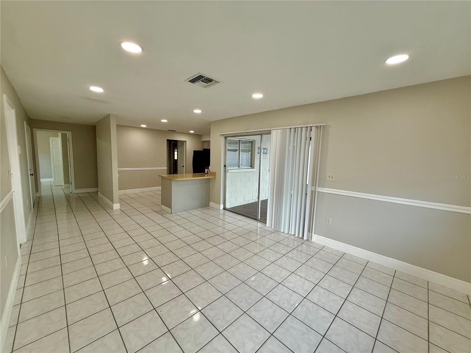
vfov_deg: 85.7
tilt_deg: -5.1
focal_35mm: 14
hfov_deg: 102.1
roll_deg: -1.2
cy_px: 176
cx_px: 236
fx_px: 190
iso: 100
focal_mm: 2.22
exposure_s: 1/120
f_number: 2.2
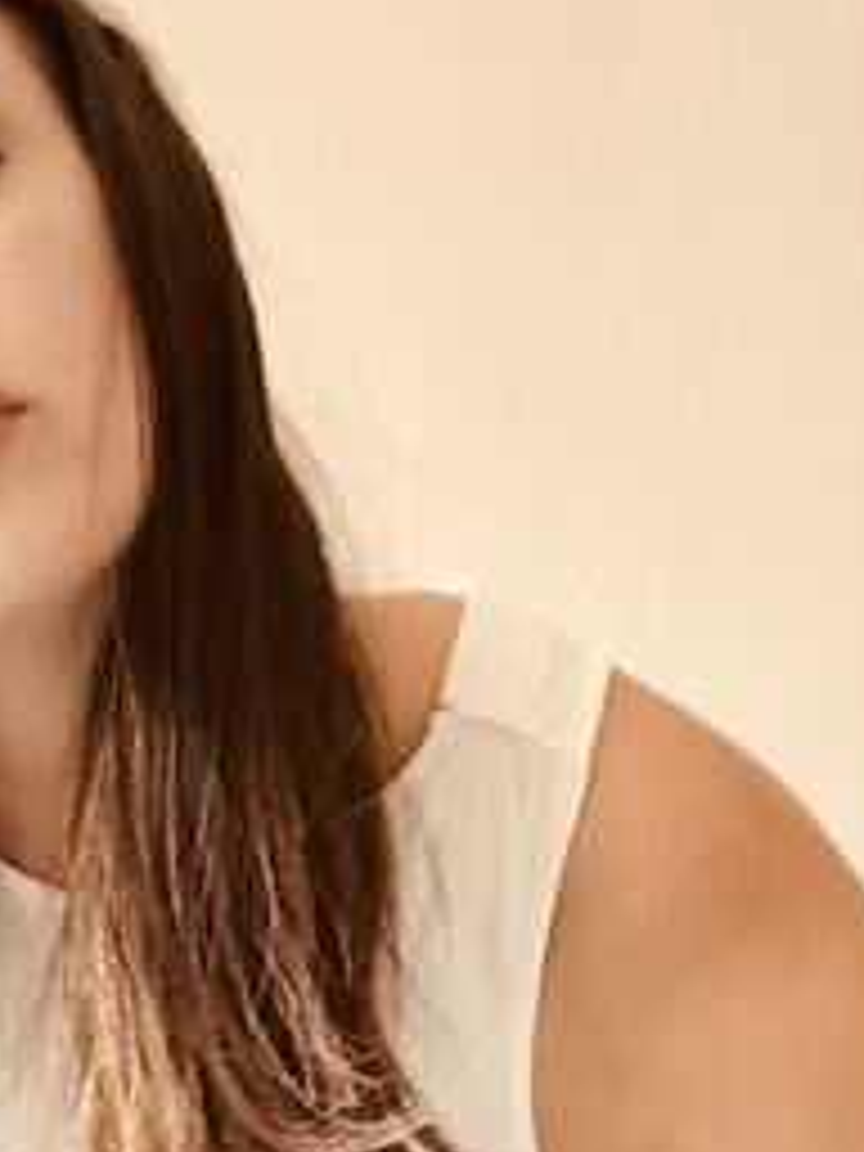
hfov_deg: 17.8
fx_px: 2629
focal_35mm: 79
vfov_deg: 23.6
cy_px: 1159
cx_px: -166
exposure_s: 1/20
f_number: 2.2
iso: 64
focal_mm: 2.87
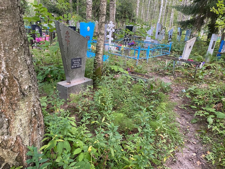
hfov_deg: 67.3
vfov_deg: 53.1
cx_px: 112
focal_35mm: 26
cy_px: 84
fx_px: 169
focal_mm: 4.25
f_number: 1.8
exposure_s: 1/69
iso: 125
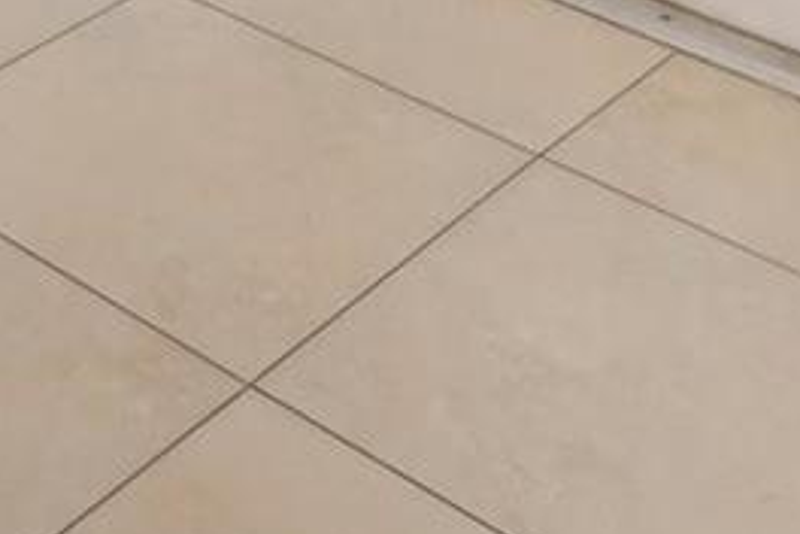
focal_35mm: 97
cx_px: -155
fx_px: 2155
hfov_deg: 19.8
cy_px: -1059
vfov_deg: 10.3
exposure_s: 1/50
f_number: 8
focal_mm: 16
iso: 400
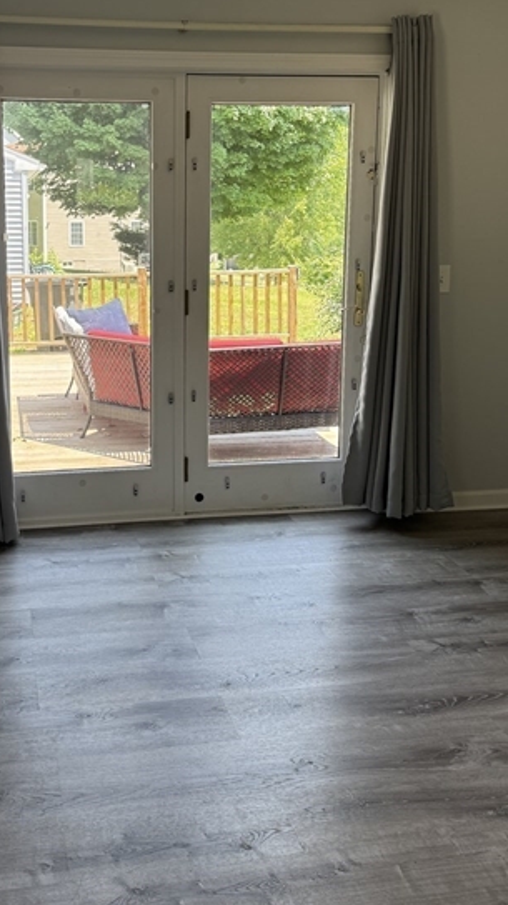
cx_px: 152
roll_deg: +0.7
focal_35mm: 37
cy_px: 328
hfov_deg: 31.6
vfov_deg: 53.3
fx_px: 887
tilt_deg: -8.1
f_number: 1.78
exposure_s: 1/172
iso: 80
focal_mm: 6.76
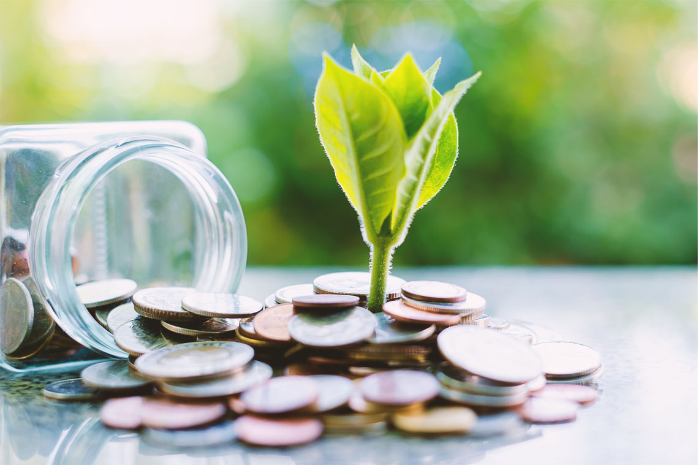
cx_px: 349
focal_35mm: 53
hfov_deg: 37.5
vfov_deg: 25.5
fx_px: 1027
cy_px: 232
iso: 200
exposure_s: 1/125
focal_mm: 35
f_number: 2.5
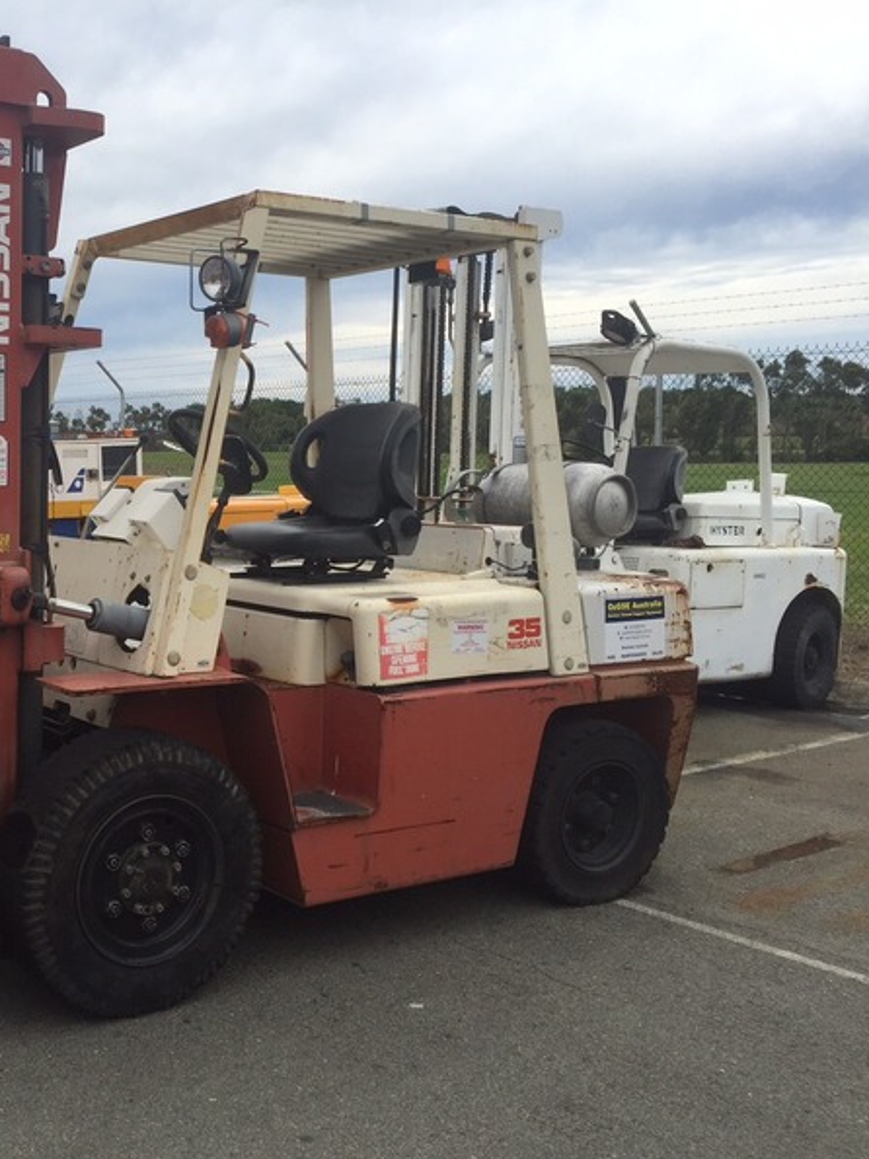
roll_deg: +0.5
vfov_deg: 47.9
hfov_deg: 34.8
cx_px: 94
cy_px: 582
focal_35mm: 39
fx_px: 1306
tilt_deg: -5.3
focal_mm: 4.15
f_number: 2.2
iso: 32
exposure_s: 1/1721
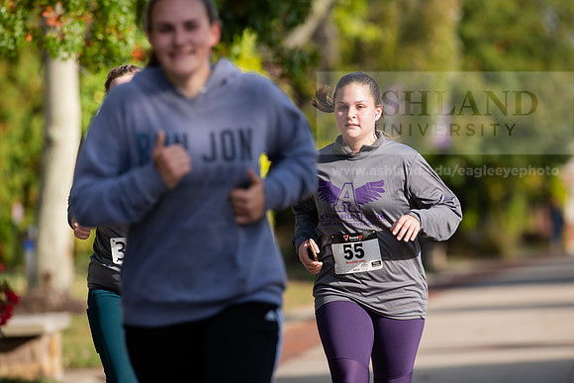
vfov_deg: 4.6
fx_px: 4784
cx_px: 287
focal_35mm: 300
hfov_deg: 6.9
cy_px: 192
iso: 250
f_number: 5
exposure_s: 1/640
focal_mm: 300
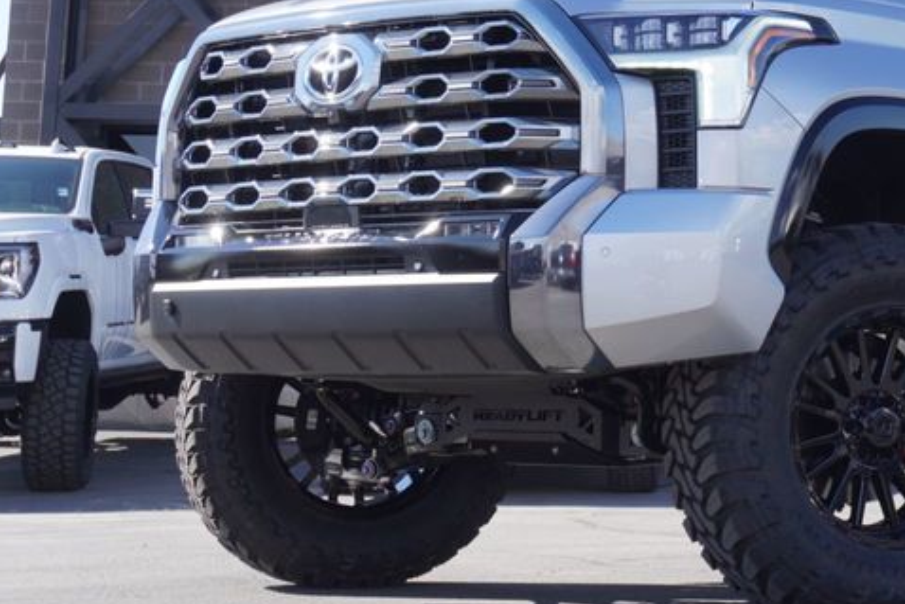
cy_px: 36
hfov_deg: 21.9
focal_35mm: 90
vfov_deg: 15.0
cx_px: 861
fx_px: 2263
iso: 100
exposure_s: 1/125
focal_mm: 28
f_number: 7.1
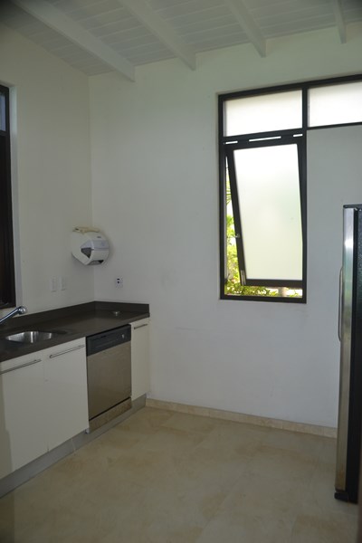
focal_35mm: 27
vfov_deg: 67.4
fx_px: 407
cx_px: 181
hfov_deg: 47.9
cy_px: 272
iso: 200
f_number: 4
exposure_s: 1/125
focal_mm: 18
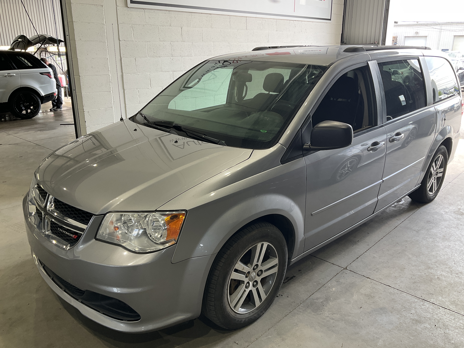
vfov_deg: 48.2
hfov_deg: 61.7
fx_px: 389
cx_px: 232
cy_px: 174
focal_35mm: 29
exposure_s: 1/122
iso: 32
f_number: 1.8
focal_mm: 3
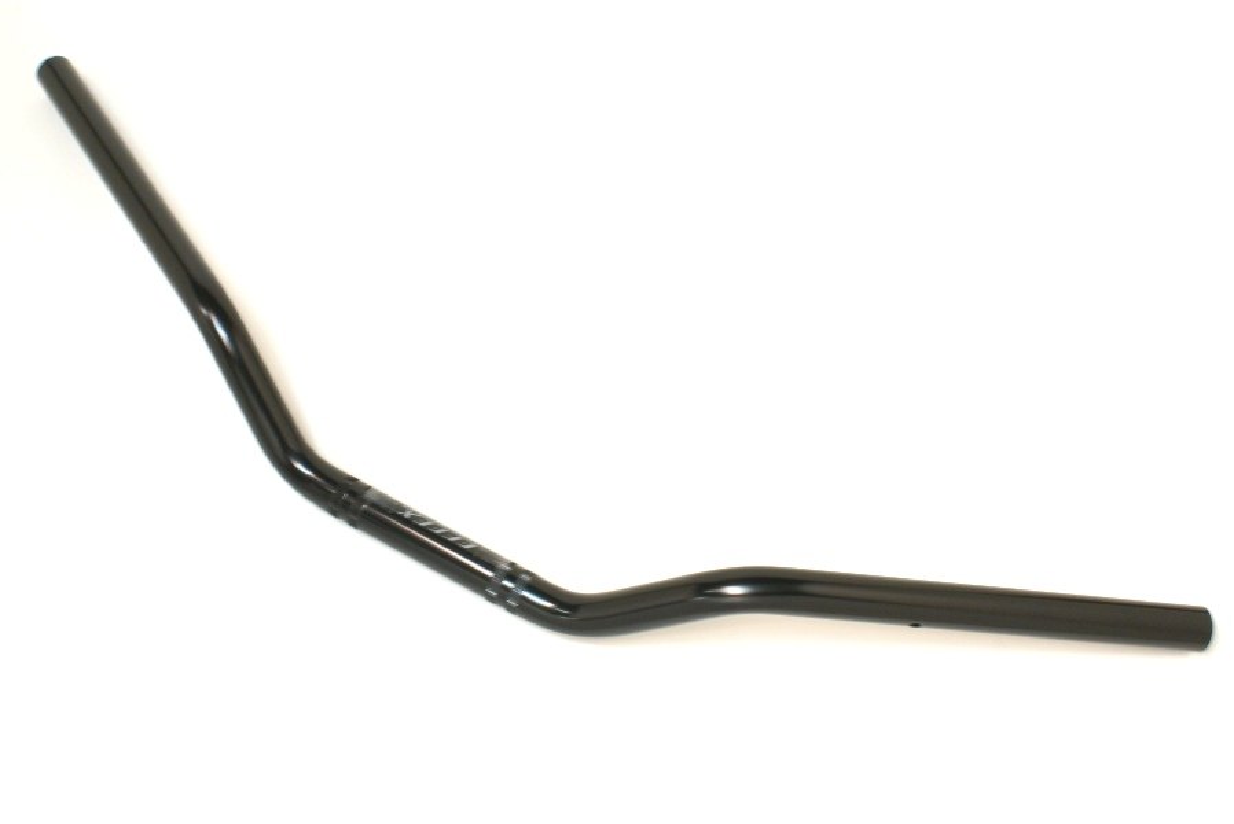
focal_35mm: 39
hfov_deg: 49.5
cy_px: 412
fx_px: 1338
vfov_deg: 34.3
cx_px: 617
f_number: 14
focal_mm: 26
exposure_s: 1/4
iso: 400
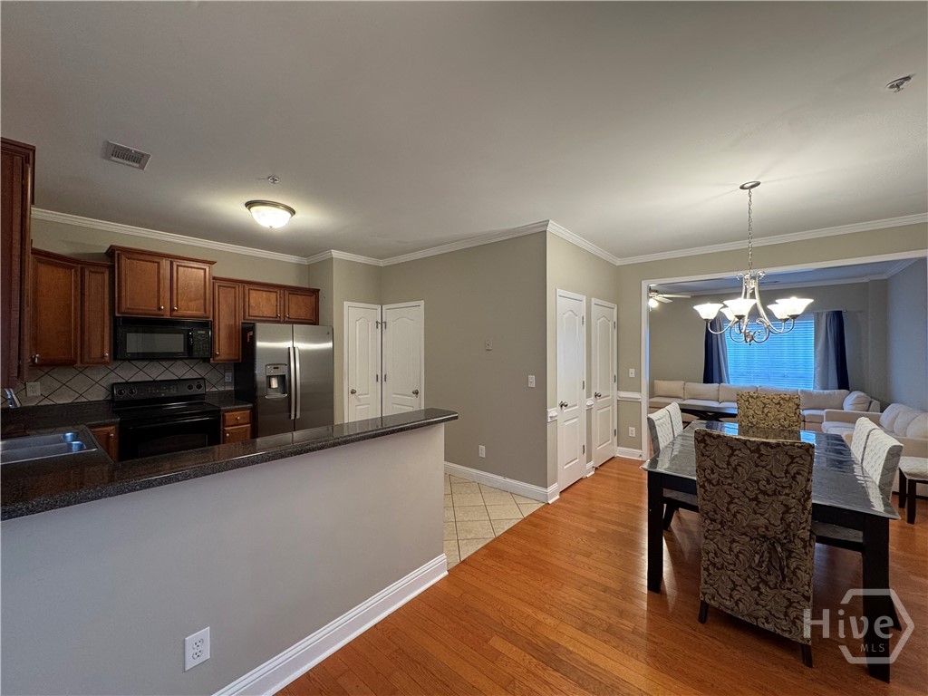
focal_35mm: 14
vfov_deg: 85.7
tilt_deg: -0.6
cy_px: 348
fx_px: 375
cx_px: 464
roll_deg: +0.1
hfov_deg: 102.1
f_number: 2.2
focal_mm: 2.22
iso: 160
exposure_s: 1/60
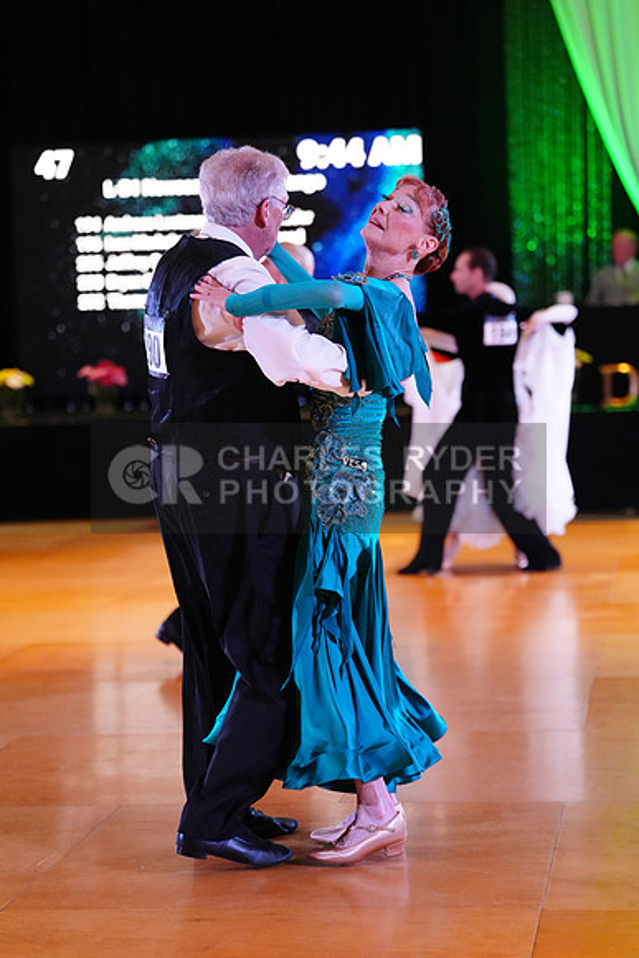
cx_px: 320
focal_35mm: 90
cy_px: 479
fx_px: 2395
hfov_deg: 15.2
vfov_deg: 22.6
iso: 5000
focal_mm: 90
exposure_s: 1/400
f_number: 2.8
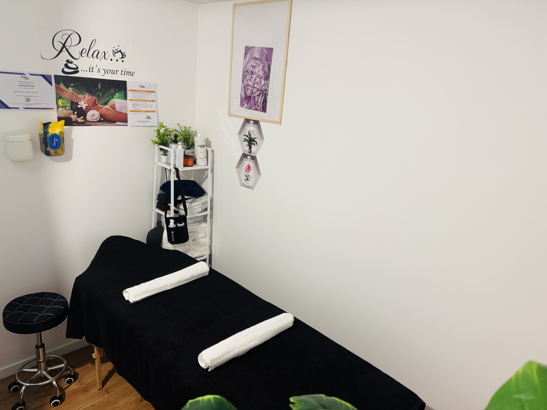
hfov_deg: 71.6
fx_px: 379
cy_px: 205
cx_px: 274
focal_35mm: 24
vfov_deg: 56.8
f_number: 1.78
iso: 320
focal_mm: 6.76
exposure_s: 1/50
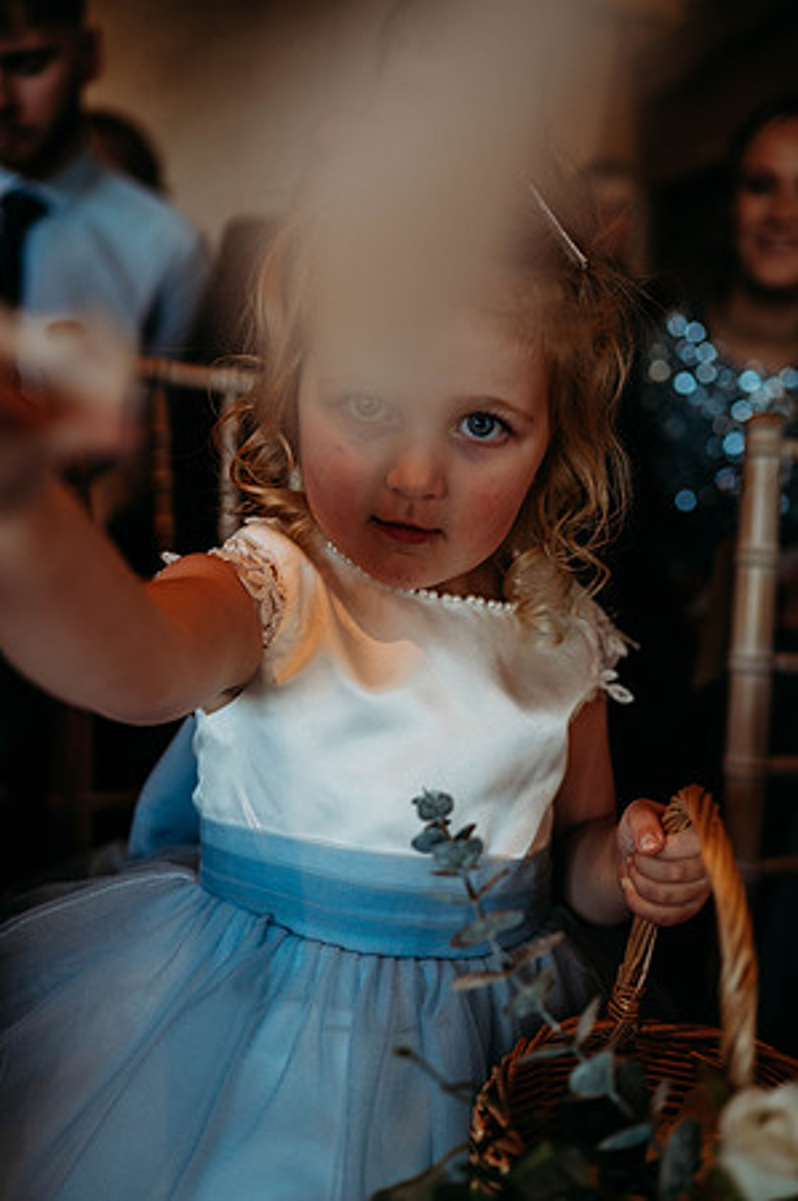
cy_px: 600
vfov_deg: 54.5
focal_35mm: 35
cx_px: 399
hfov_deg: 37.8
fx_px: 1166
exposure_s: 1/200
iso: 320
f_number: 2.2
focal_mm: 35
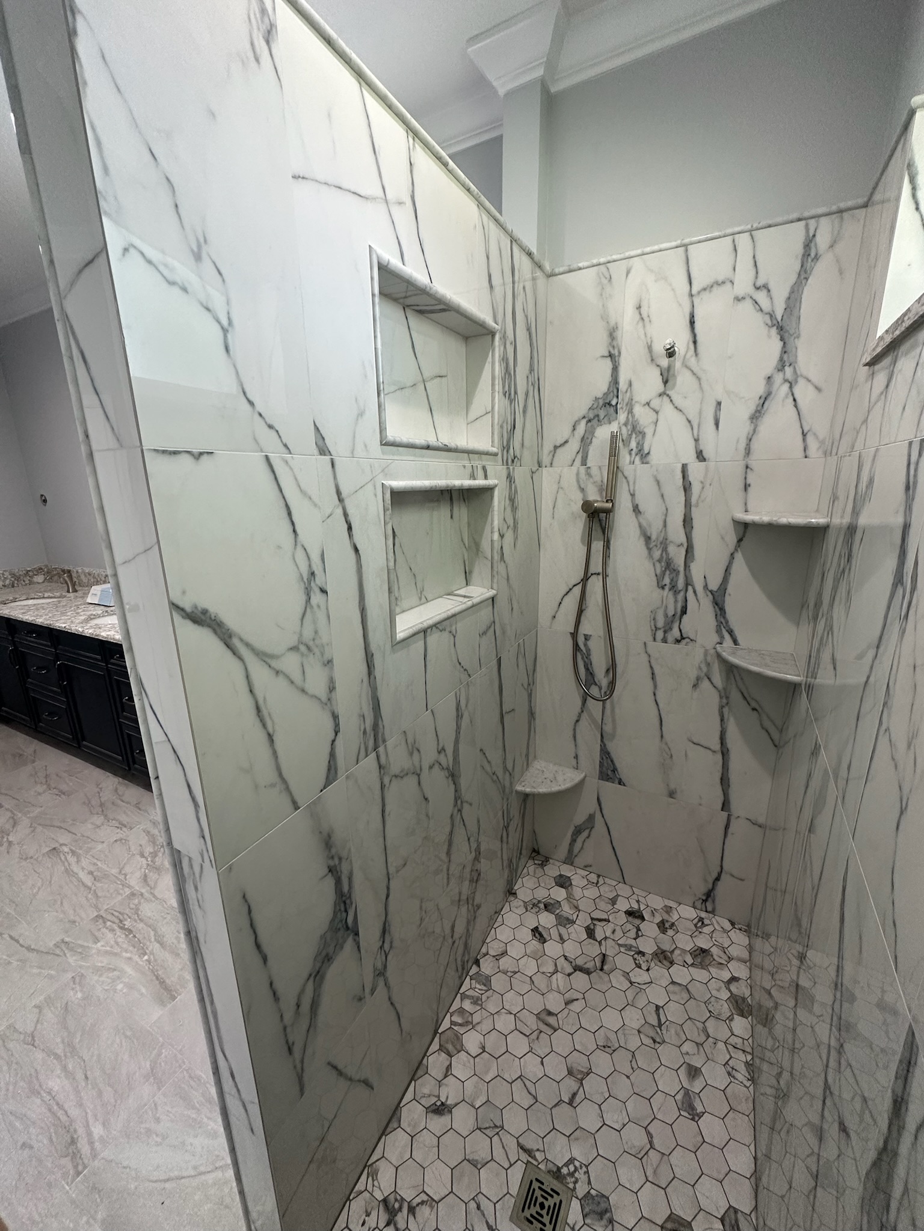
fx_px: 498
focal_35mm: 14
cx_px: 462
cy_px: 616
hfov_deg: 85.7
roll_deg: +1.0
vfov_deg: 102.1
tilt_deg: -14.8
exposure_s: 1/120
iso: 200
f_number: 2.2
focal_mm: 2.22
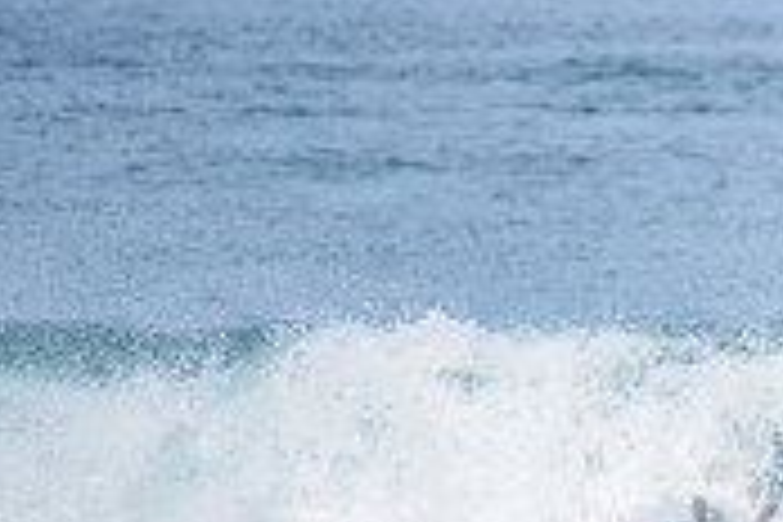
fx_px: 36167
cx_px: 1156
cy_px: 529
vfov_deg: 0.8
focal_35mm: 1663
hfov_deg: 1.2
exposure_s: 1/2000
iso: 250
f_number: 5.6
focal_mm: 500
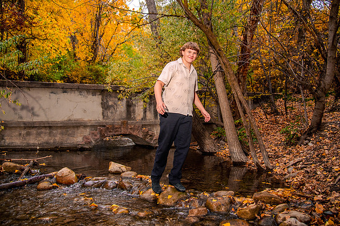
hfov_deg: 65.2
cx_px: 170
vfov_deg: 45.9
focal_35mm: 28
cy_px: 93
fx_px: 266
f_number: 4
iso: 1250
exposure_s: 1/80
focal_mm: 24
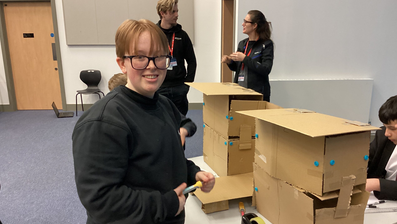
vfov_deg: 34.6
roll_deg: -0.7
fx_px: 358
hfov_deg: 58.0
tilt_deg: -16.4
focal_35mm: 34
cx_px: 198
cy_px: 132
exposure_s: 1/50
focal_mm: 3.3
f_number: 2.4
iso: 400
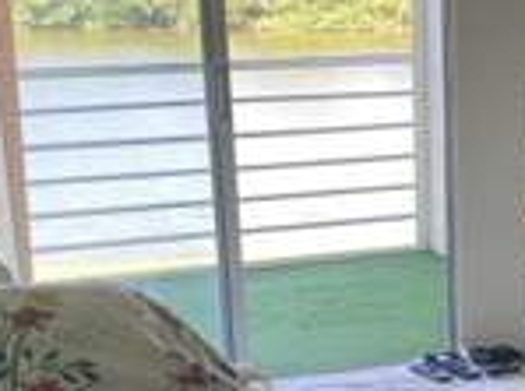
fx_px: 1271
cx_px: 458
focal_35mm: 84
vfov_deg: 17.3
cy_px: 319
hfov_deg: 22.8
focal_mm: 4.25
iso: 80
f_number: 1.8
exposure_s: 1/122
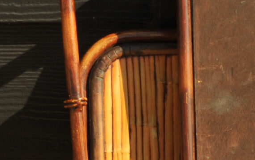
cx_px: -15
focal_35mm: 220
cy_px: 176
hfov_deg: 9.5
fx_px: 1529
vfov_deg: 5.9
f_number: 22
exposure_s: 1/200
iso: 1250
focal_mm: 48
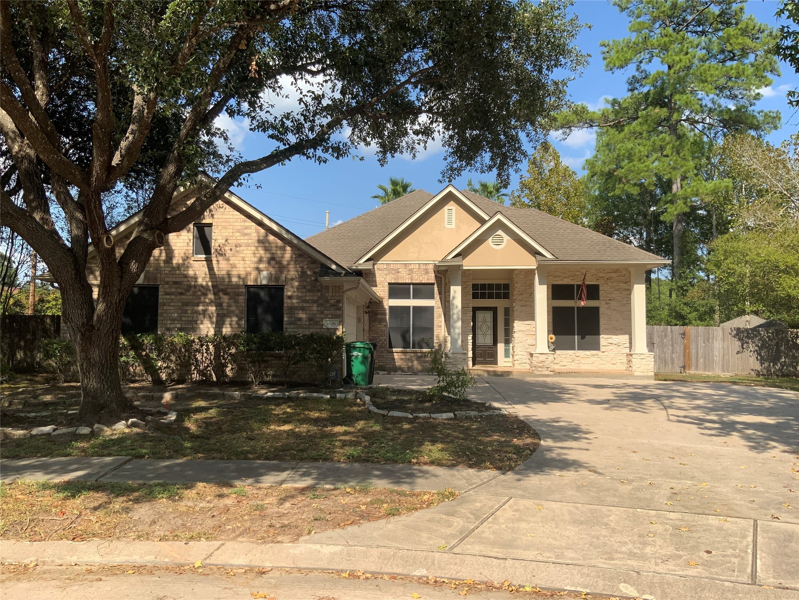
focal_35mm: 29
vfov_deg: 48.2
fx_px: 669
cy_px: 300
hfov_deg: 61.7
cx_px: 400
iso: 16
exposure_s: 1/1626
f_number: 1.8
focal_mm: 3
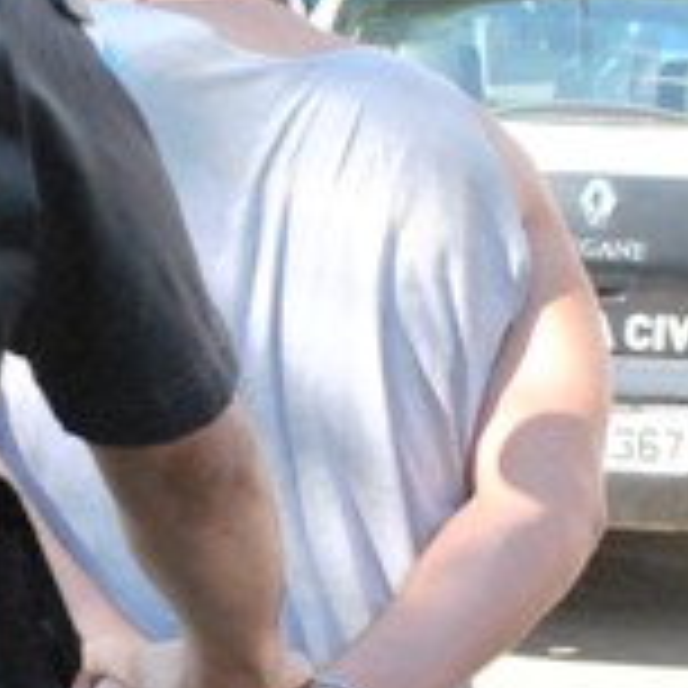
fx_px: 2698
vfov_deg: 14.5
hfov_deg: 14.5
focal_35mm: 120
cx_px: 157
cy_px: 283
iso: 800
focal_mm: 18
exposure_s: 1/640
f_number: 5.6
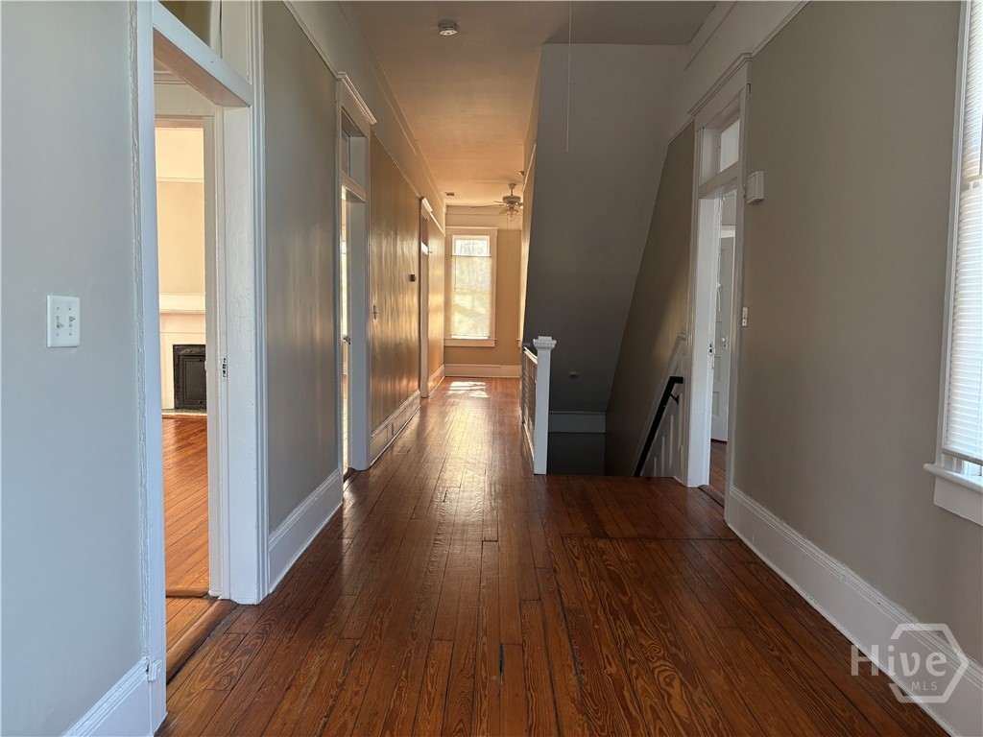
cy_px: 368
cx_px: 492
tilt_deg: -3.5
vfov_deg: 53.1
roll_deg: -0.1
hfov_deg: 67.3
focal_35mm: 26
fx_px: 738
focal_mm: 5.96
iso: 125
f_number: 1.6
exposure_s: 1/96
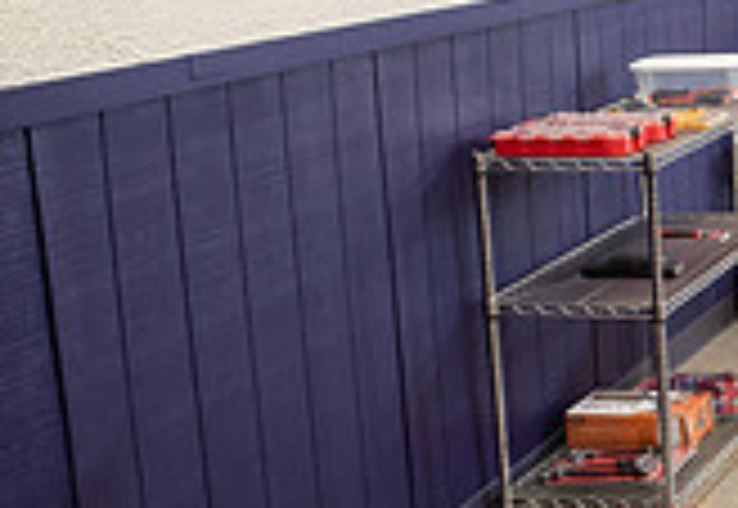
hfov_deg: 19.3
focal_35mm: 97
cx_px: 949
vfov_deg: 14.4
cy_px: 292
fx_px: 2009
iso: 1000
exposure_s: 1/200
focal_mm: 27
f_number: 4
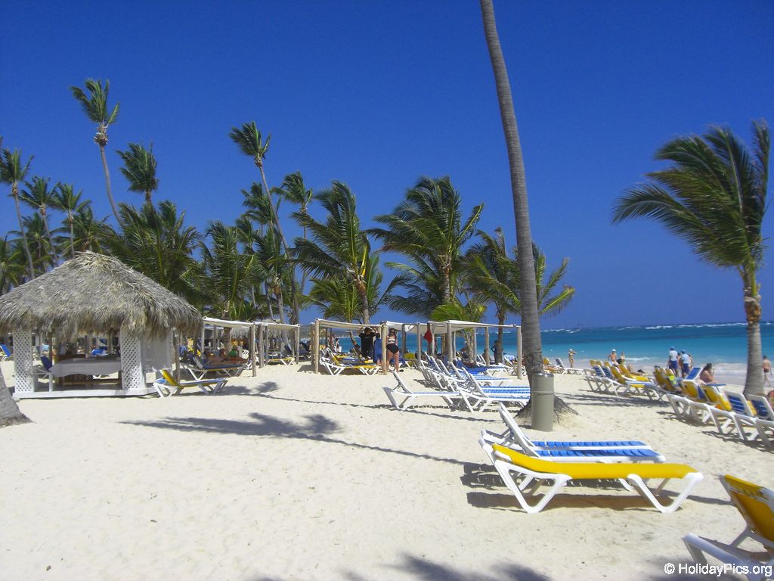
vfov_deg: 37.7
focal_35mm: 38
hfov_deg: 49.0
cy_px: 290
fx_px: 850
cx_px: 387
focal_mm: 6.2
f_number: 8
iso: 64
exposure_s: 1/320
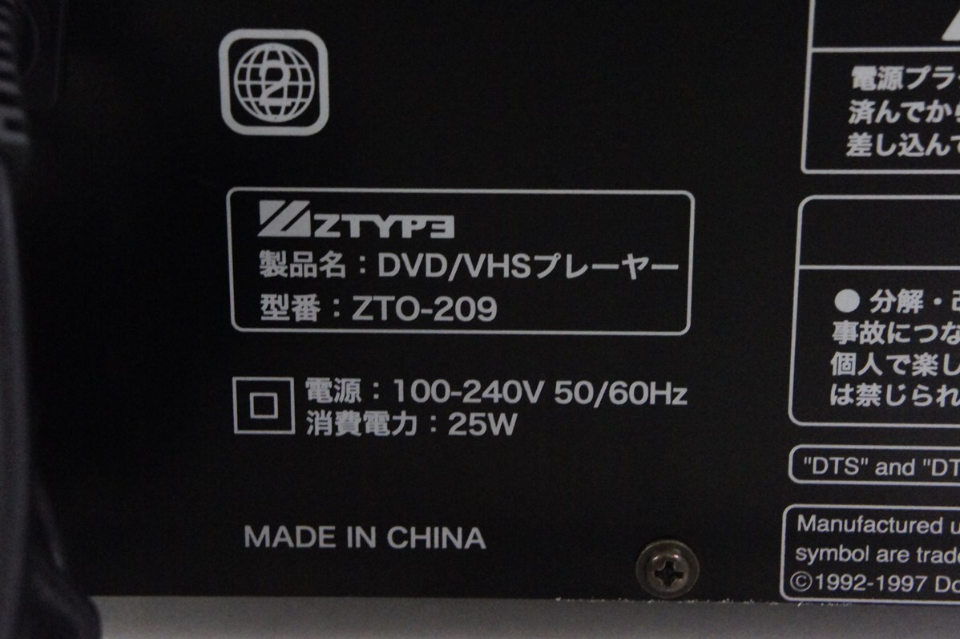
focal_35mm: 82
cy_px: 320
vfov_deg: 16.5
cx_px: 480
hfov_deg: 24.6
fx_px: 2198
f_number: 10
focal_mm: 55
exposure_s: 1/40
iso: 6400
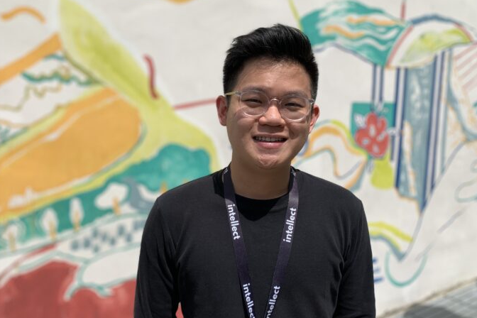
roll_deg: -1.7
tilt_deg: -5.5
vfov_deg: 46.3
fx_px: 371
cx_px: 240
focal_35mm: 28
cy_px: 145
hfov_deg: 65.5
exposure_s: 1/4098
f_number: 1.8
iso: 25
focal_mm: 4.25
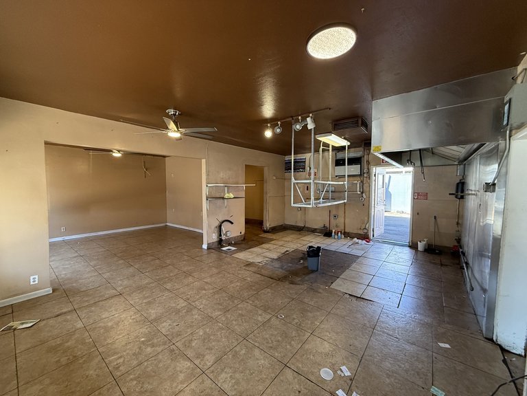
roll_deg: +0.4
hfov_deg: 102.1
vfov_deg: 85.7
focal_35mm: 14
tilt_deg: -3.3
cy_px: 198
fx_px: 213
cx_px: 264
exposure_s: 1/120
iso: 250
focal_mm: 2.22
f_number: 2.2
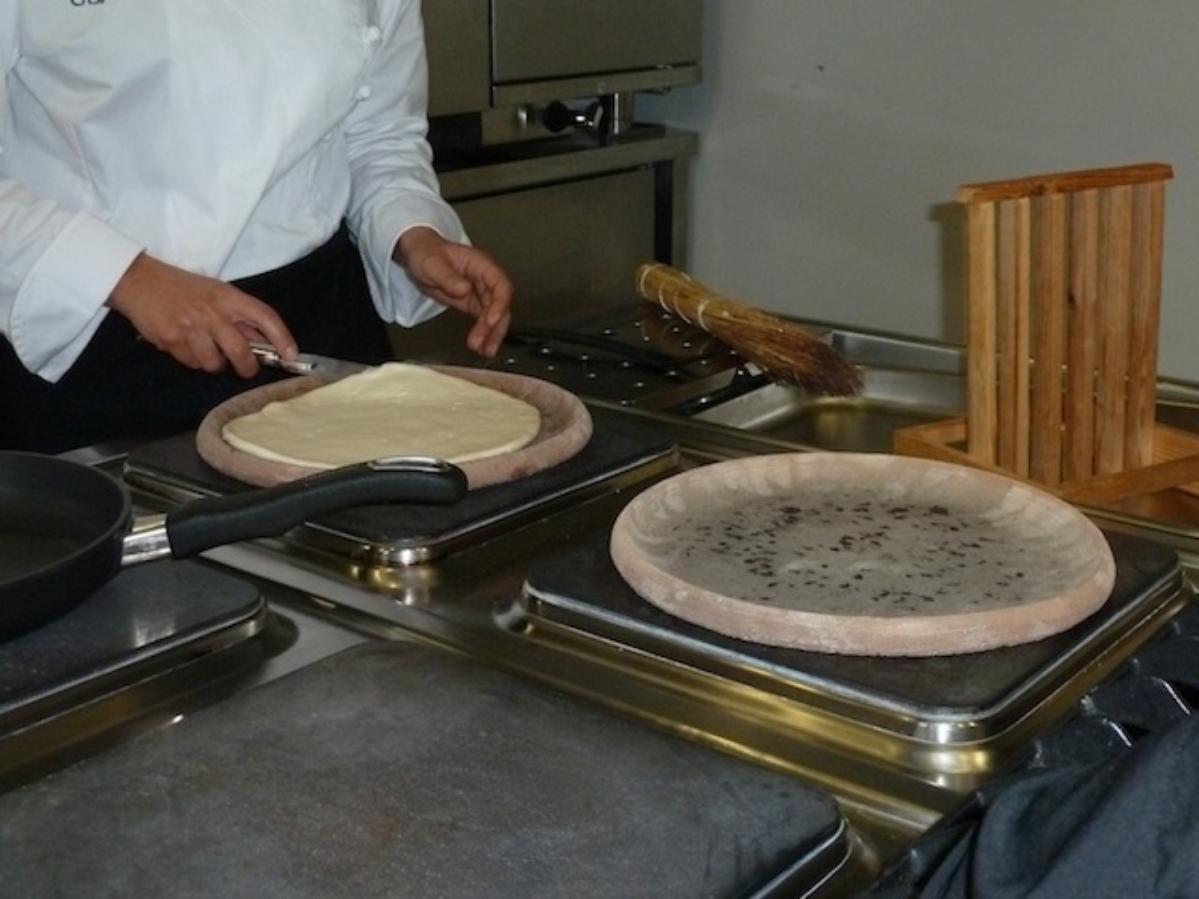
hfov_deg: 39.7
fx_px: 1663
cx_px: 600
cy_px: 450
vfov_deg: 30.3
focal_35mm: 48
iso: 400
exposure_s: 1/60
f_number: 3.8
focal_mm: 7.9
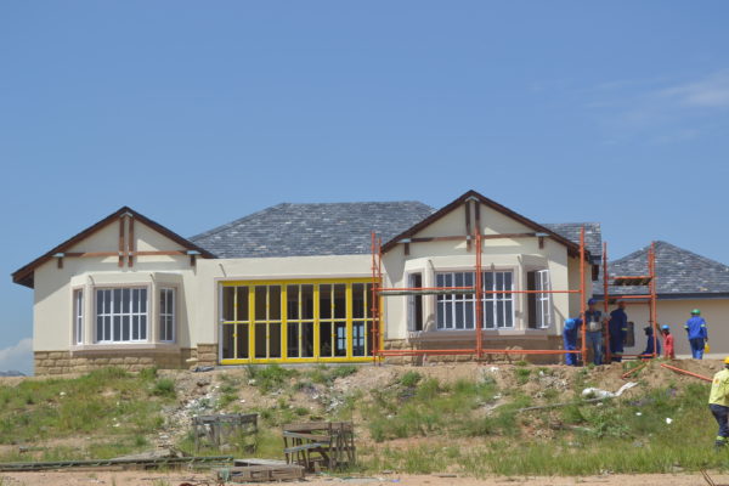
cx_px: 364
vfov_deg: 18.2
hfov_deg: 27.0
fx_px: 1519
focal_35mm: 75
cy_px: 243
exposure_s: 1/250
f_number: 8
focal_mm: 50
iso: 100
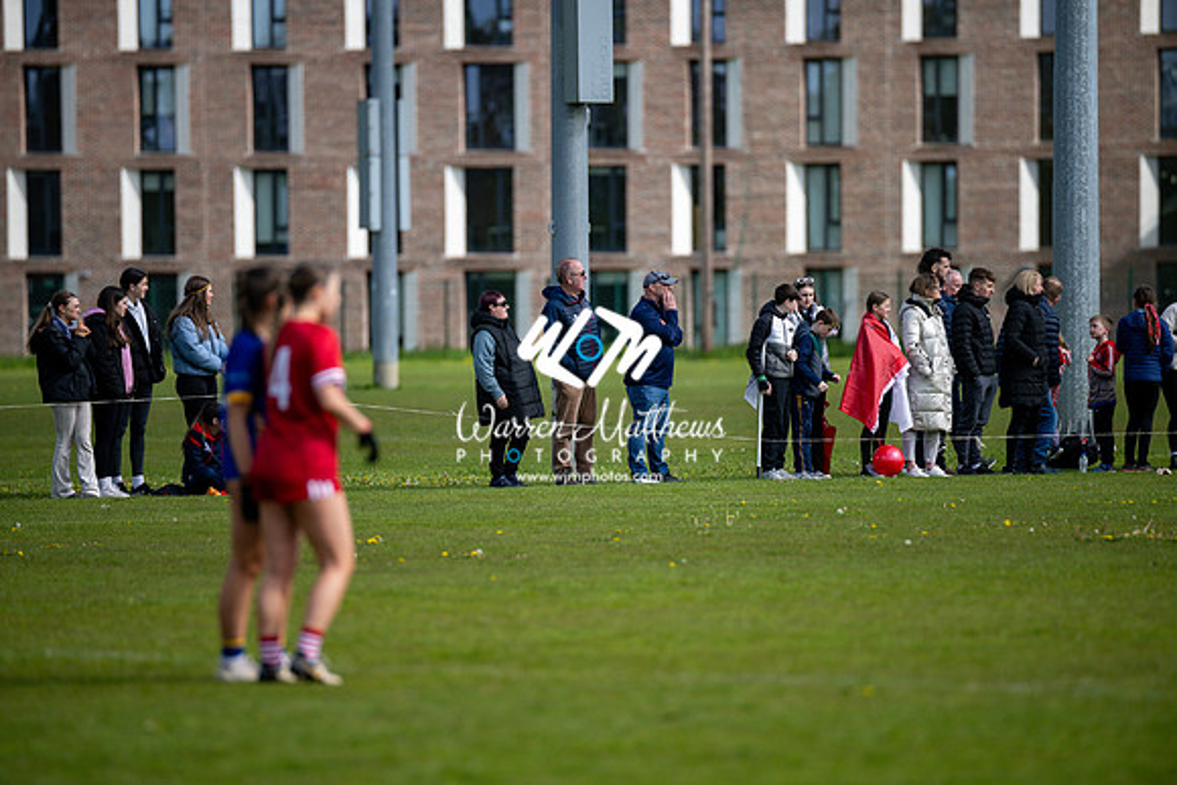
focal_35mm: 300
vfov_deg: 4.6
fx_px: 9810
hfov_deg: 6.9
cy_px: 392
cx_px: 588
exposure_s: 1/6400
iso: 320
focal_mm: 300
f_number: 2.8
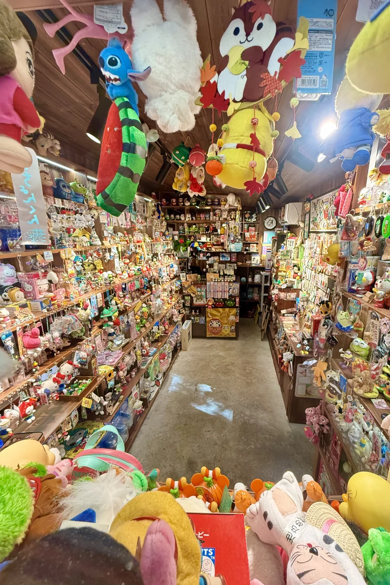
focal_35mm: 15
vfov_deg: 100.4
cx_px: 213
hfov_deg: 77.1
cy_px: 300
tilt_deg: -14.5
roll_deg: +0.1
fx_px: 244
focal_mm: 2.22
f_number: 2.2
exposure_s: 1/100
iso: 400
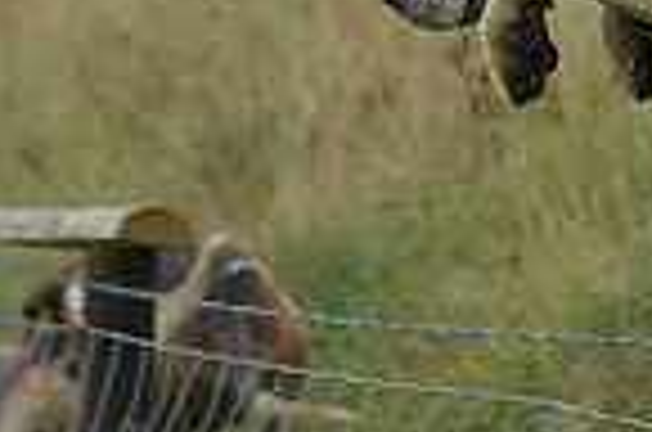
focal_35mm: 381
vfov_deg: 3.6
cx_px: 1291
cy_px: 117
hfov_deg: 5.3
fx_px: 6885
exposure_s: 1/640
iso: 2500
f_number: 4
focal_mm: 95
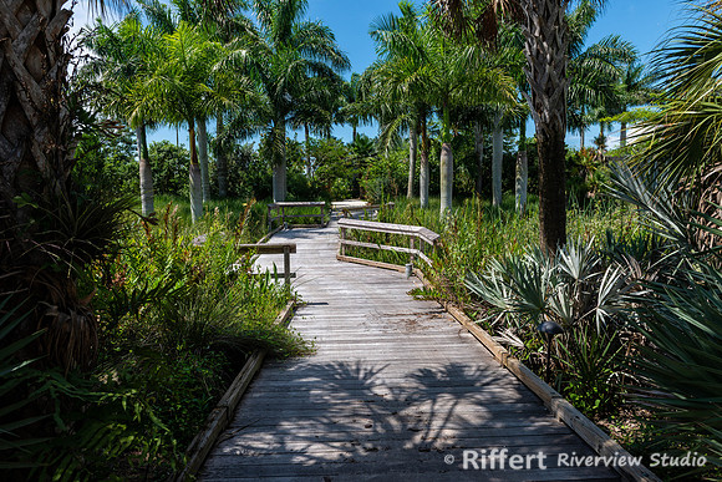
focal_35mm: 24
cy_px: 241
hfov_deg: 73.7
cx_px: 361
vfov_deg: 53.2
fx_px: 481
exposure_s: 1/125
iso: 100
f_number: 10
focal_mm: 24
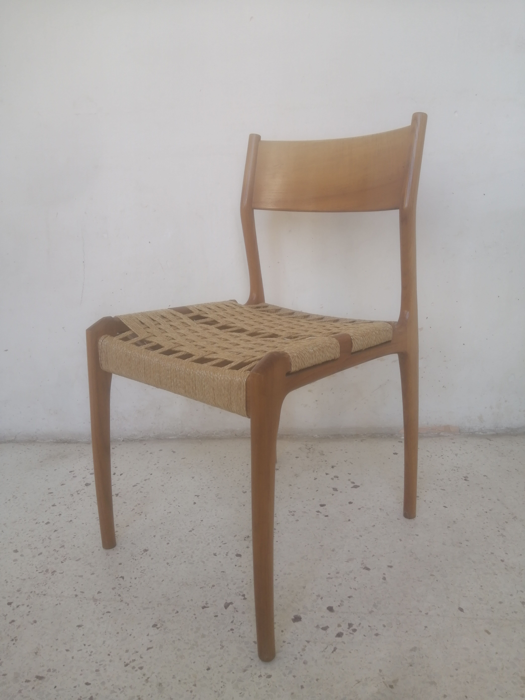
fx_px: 546
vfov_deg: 65.3
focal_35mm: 27
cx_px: 262
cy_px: 350
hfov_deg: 51.4
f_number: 1.8
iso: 50
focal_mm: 3.62
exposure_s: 1/50
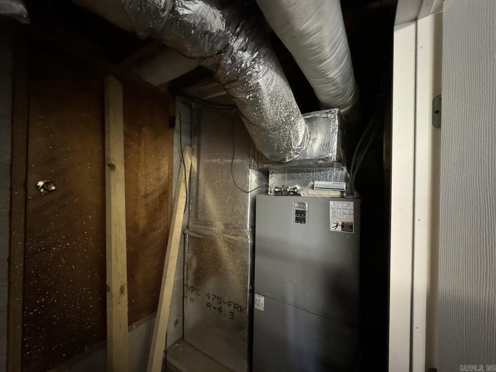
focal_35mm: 14
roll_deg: -2.5
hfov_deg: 102.1
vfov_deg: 85.7
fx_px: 201
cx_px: 248
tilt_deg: +0.4
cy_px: 186
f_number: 2.2
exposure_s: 1/30
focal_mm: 2.22
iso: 1250
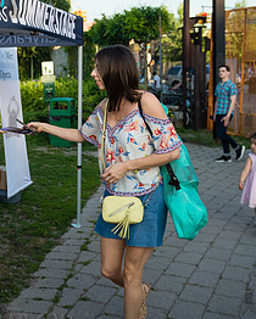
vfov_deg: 34.5
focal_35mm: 54
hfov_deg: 26.9
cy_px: 116
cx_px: 12
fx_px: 511
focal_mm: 26
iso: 500
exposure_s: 1/1600
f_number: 3.5
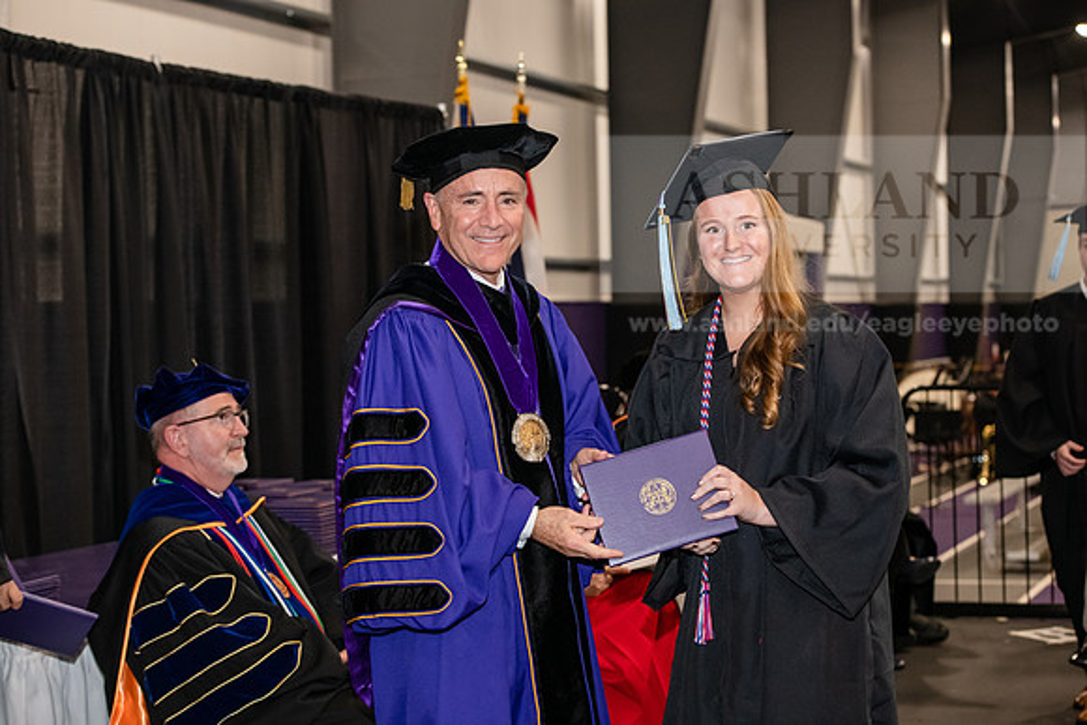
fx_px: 2114
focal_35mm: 70
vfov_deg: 19.5
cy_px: 362
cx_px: 544
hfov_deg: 28.8
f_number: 5
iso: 2500
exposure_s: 1/200
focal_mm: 70
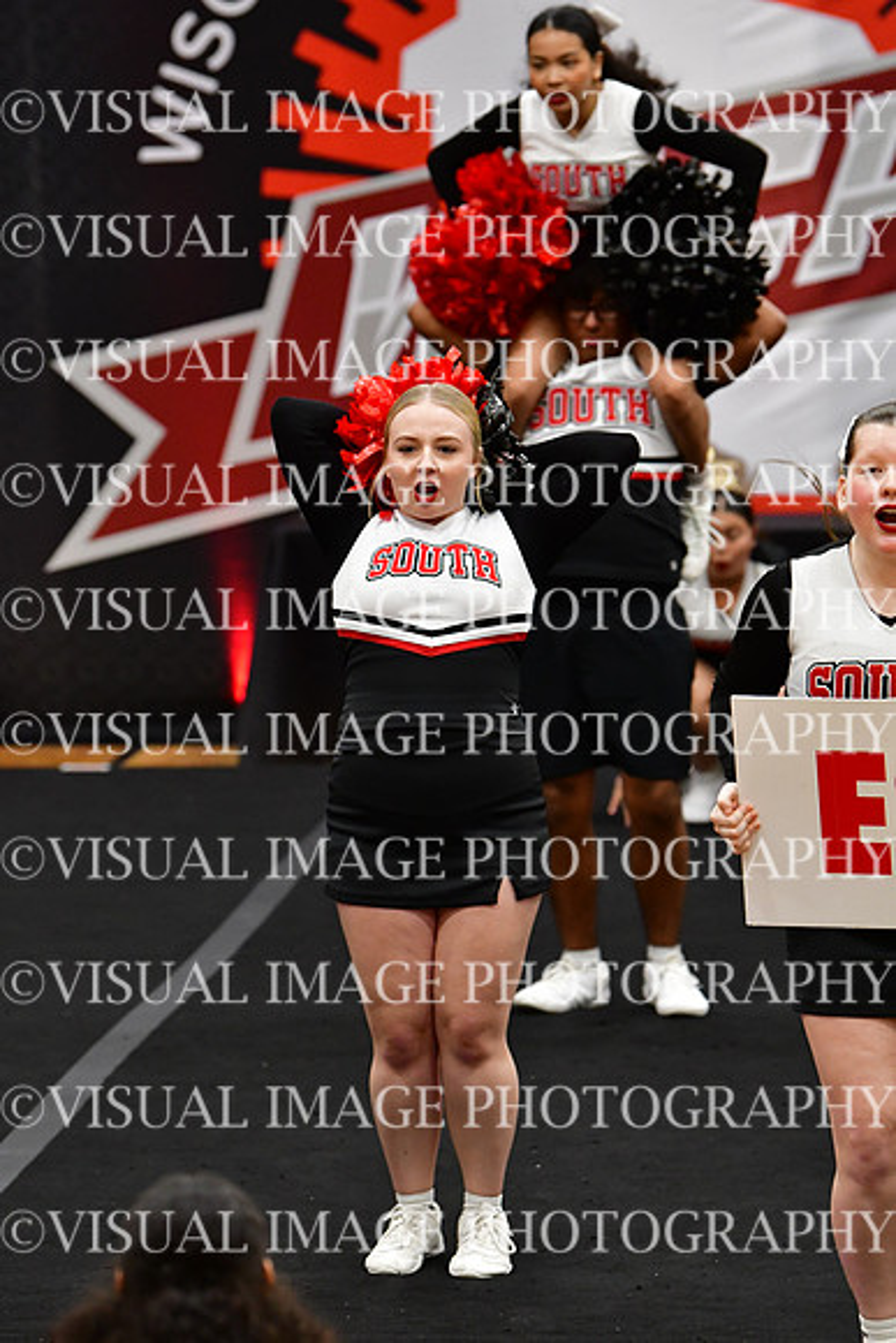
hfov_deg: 6.3
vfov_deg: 9.5
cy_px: 672
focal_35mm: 217
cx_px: 448
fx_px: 8096
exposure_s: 1/500
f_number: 3.5
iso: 4000
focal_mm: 145
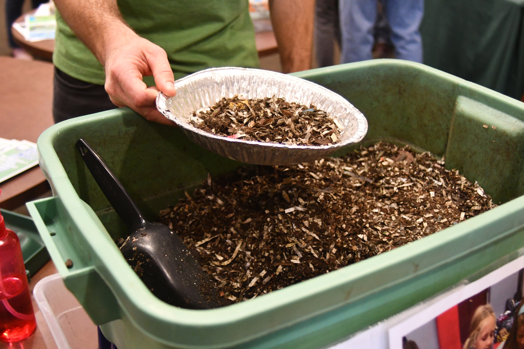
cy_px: 174
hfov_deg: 46.4
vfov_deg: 31.9
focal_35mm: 42
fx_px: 611
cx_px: 262
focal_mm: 28
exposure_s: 1/125
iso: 3200
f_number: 3.5
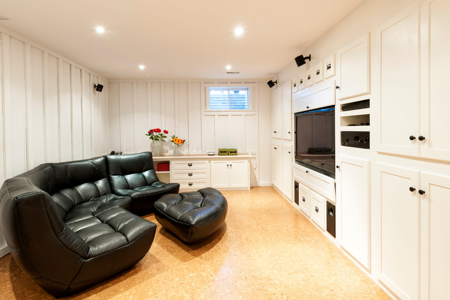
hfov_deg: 86.9
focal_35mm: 19
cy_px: 143
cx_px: 222
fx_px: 237
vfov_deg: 64.5
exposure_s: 4
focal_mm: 18
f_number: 9
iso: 100
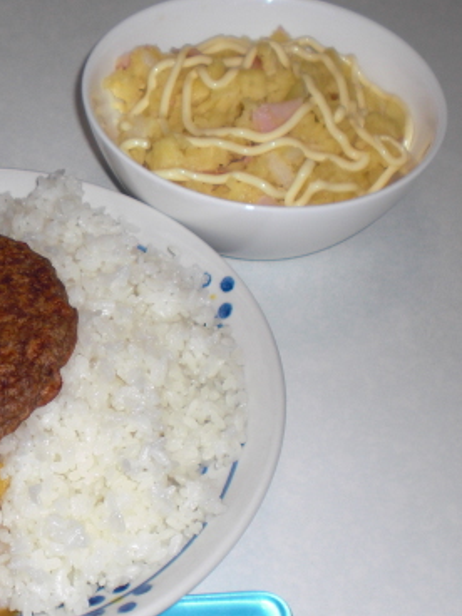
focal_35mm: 66
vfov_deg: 29.3
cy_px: 355
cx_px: 33
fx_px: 1174
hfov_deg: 21.7
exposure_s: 1/60
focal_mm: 6.3
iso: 64
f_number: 3.1
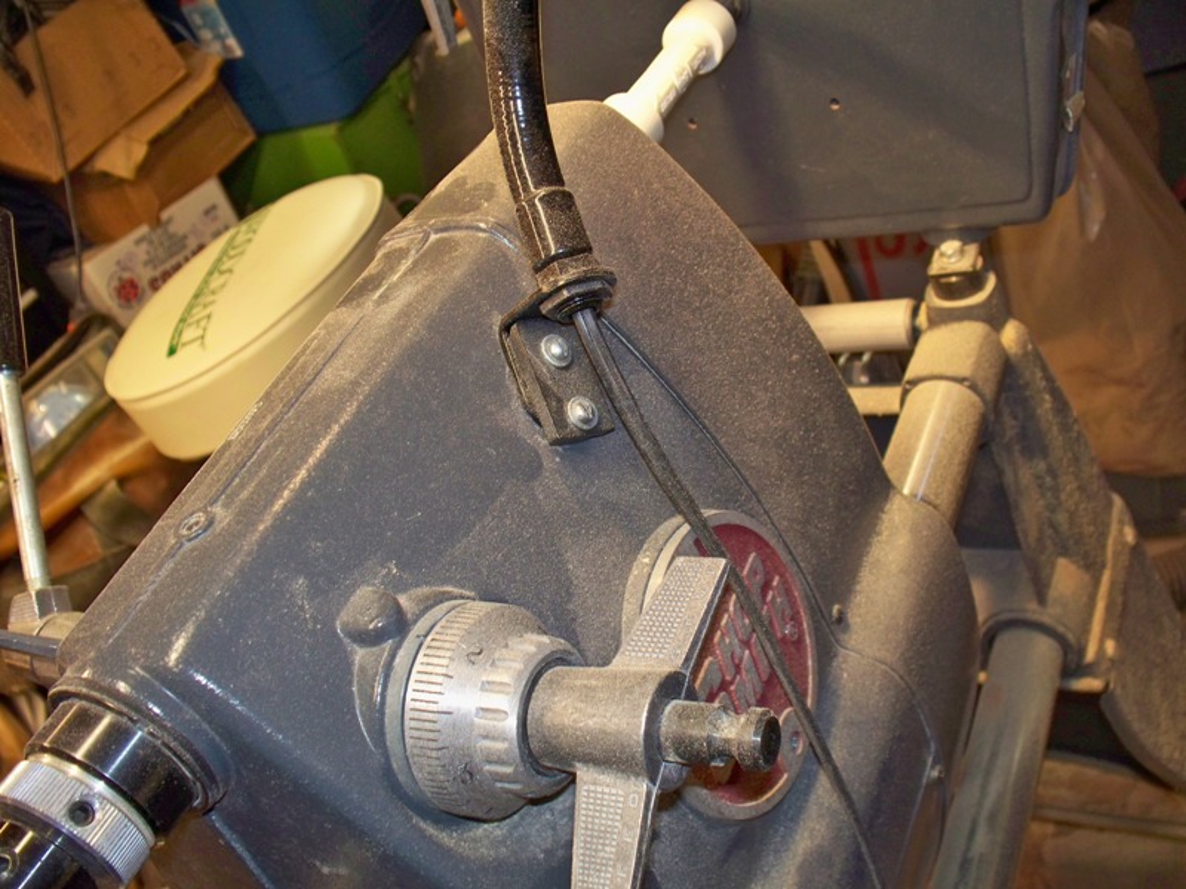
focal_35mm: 35
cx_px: 593
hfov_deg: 52.6
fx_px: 1199
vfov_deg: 40.7
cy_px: 444
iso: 200
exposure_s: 1/30
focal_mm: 7.54
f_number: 2.8
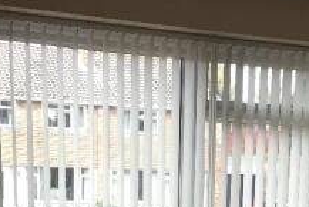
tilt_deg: -10.1
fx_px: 696
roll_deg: -1.6
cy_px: 299
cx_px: 214
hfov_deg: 24.9
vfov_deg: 15.7
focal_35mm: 81
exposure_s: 1/33
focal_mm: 4.15
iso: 32
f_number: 2.2
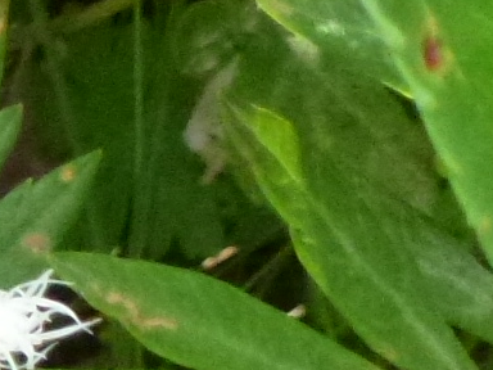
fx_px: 6736
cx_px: -1123
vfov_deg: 3.1
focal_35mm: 473
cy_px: 1205
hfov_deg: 4.0
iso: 800
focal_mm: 12.7
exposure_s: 1/320
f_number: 4.7
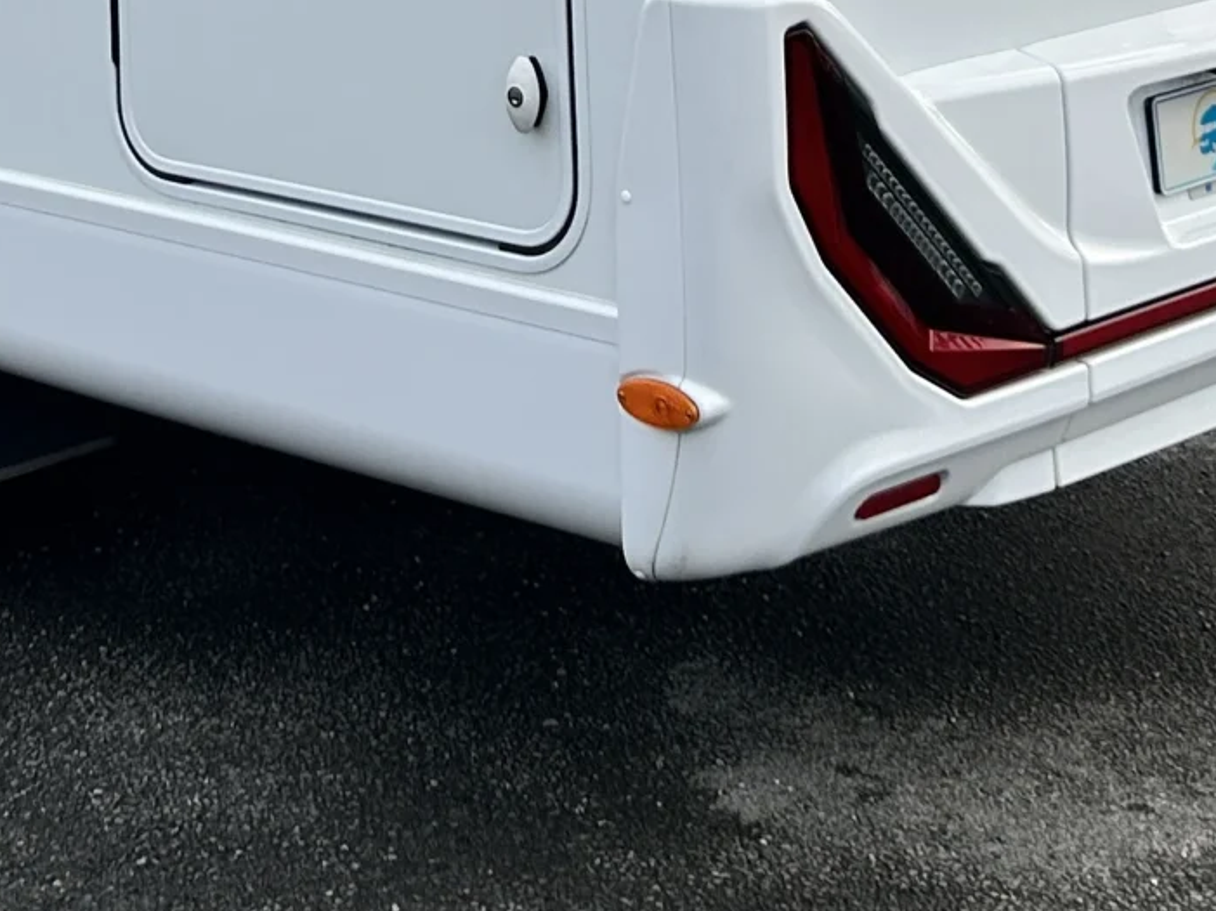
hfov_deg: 20.5
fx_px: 3335
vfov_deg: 14.4
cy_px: -486
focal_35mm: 95
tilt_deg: -2.6
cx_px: 342
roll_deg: +0.3
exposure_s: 1/471
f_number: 1.5
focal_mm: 5.7
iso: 50
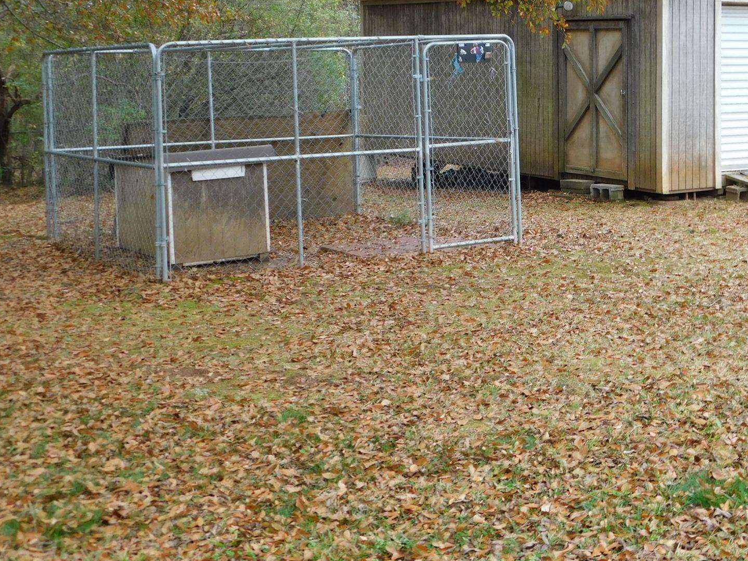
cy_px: 125
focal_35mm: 63
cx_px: 548
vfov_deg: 23.0
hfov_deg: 30.3
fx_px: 1361
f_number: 3.6
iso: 125
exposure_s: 1/80
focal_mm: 7.1
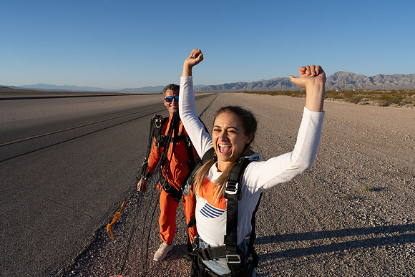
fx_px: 277
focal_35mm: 24
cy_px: 138
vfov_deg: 53.2
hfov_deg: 73.7
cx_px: 208
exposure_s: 1/2000
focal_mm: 24
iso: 800
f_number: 9
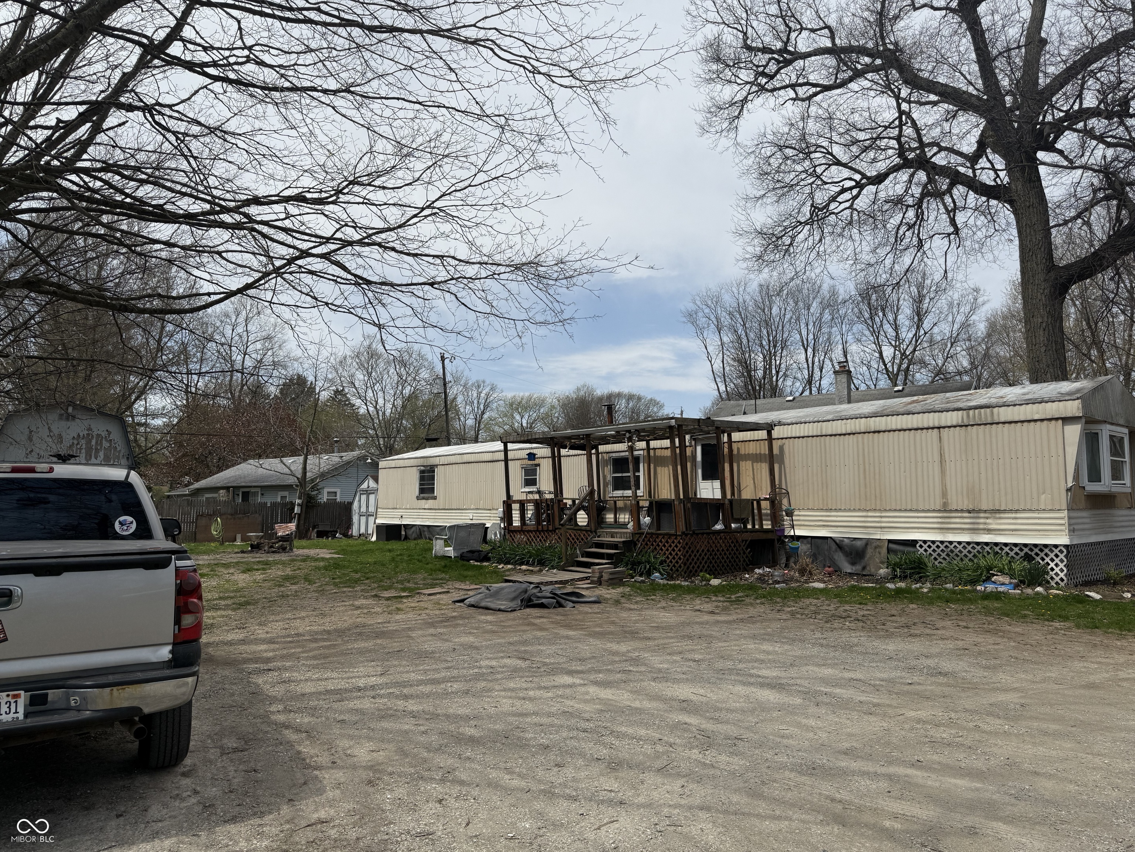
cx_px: 568
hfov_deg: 71.6
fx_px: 787
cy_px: 426
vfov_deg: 56.8
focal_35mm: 24
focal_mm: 6.76
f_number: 1.78
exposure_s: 1/7353
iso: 80
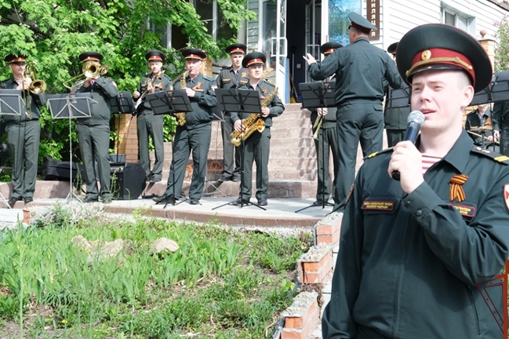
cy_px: 156
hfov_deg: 51.9
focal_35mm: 37
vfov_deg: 35.9
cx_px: 262
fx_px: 523
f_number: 5.6
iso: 160
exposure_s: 1/170
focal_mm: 21.2
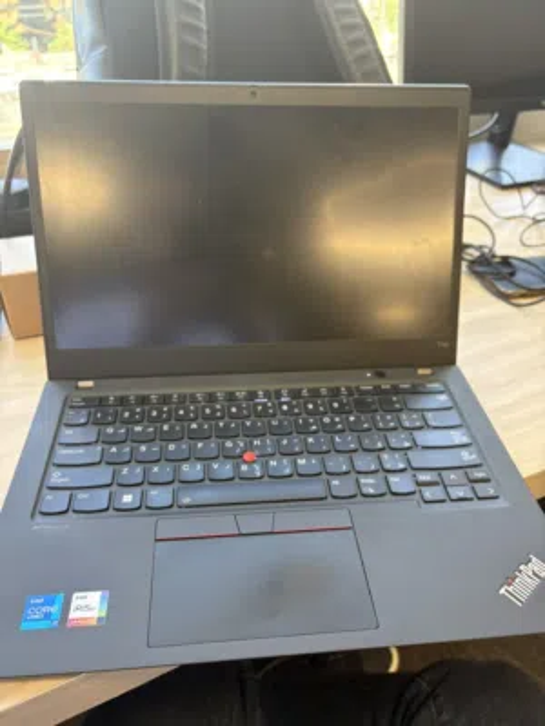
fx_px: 546
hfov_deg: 53.1
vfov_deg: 67.3
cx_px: 272
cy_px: 363
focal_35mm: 26
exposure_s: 1/50
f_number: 1.6
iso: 125
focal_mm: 5.96
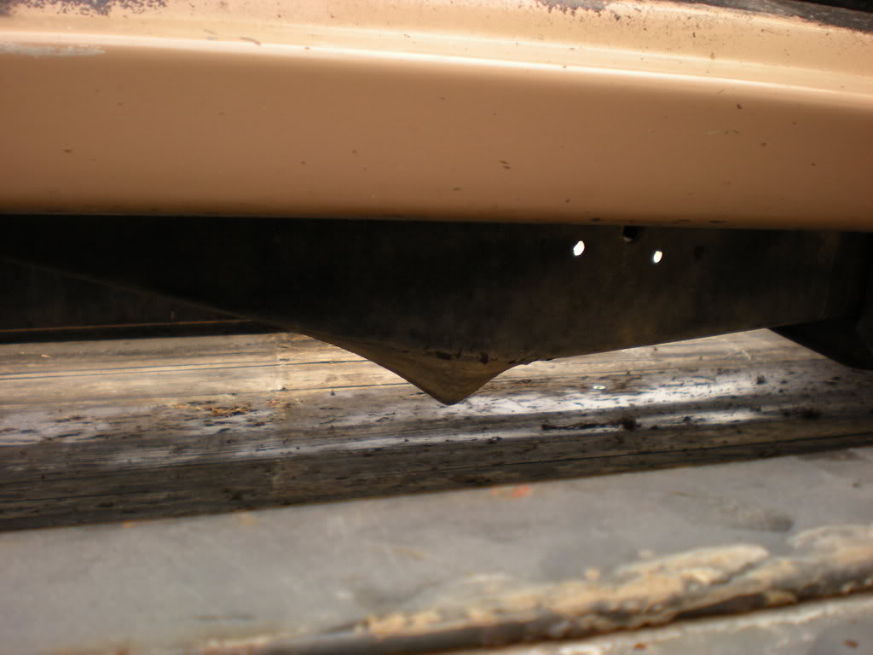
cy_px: 328
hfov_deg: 49.0
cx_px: 436
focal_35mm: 38
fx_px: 958
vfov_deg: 37.7
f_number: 3.1
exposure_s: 1/60.6
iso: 80
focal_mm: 6.3
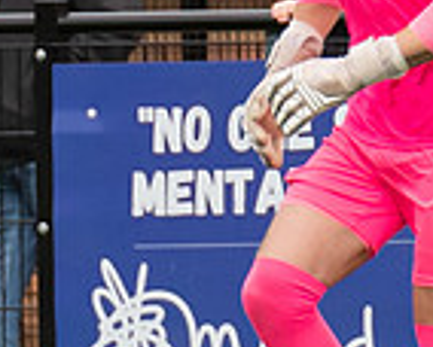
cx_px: -199
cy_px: 238
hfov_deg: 0.6
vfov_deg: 0.5
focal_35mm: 3063
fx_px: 39307
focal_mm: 300
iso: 800
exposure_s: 1/1600
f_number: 4
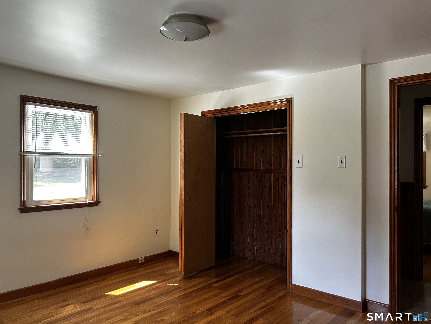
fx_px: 324
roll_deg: +0.3
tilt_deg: -0.2
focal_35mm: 26
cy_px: 162
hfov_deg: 67.3
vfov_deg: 53.1
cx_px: 216
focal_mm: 5.7
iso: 125
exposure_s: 1/114
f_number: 1.5
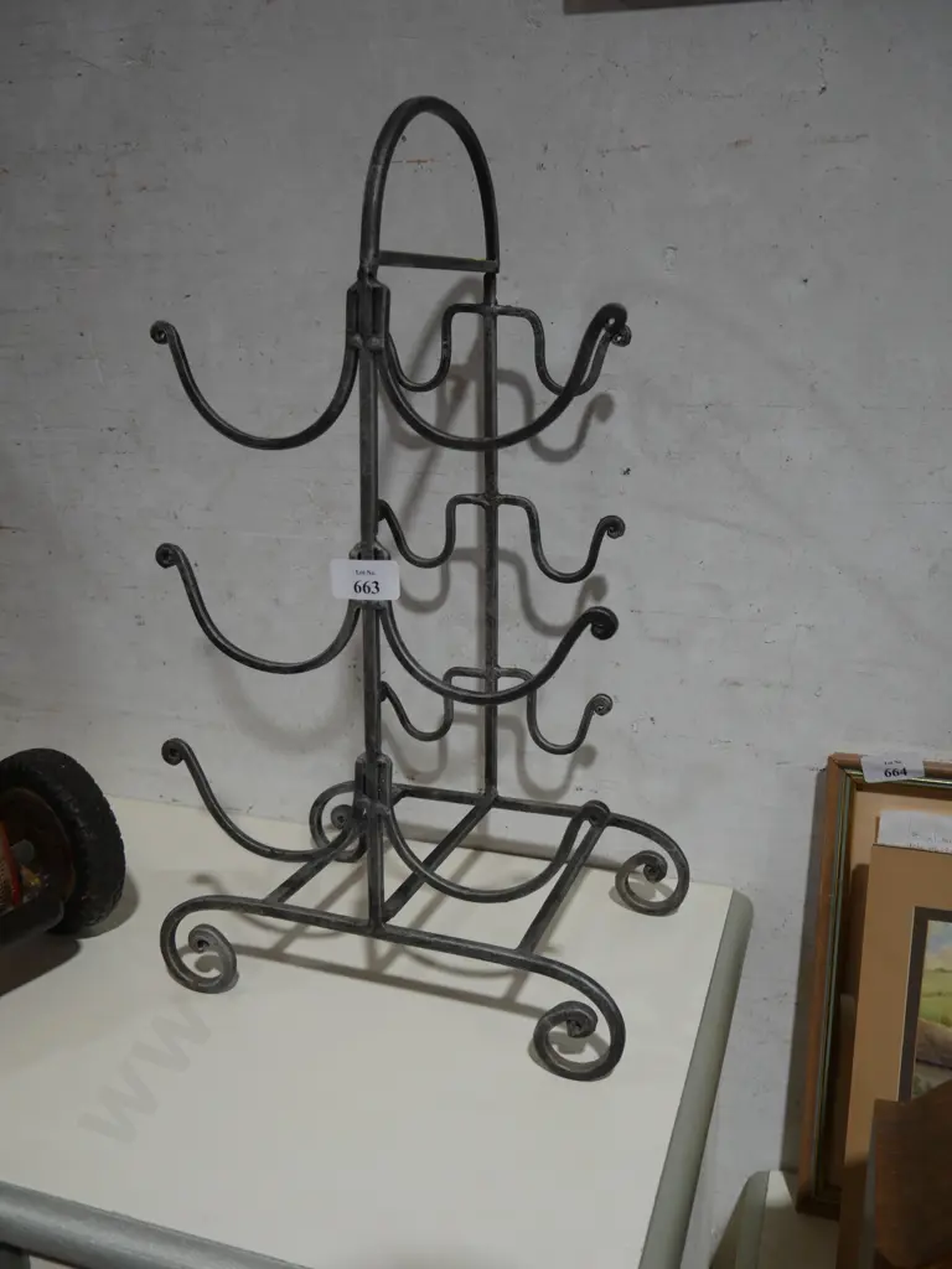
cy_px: 634
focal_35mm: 32
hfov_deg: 44.2
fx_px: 1173
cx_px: 476
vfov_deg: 56.8
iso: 200
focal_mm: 16
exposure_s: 1/80
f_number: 3.6
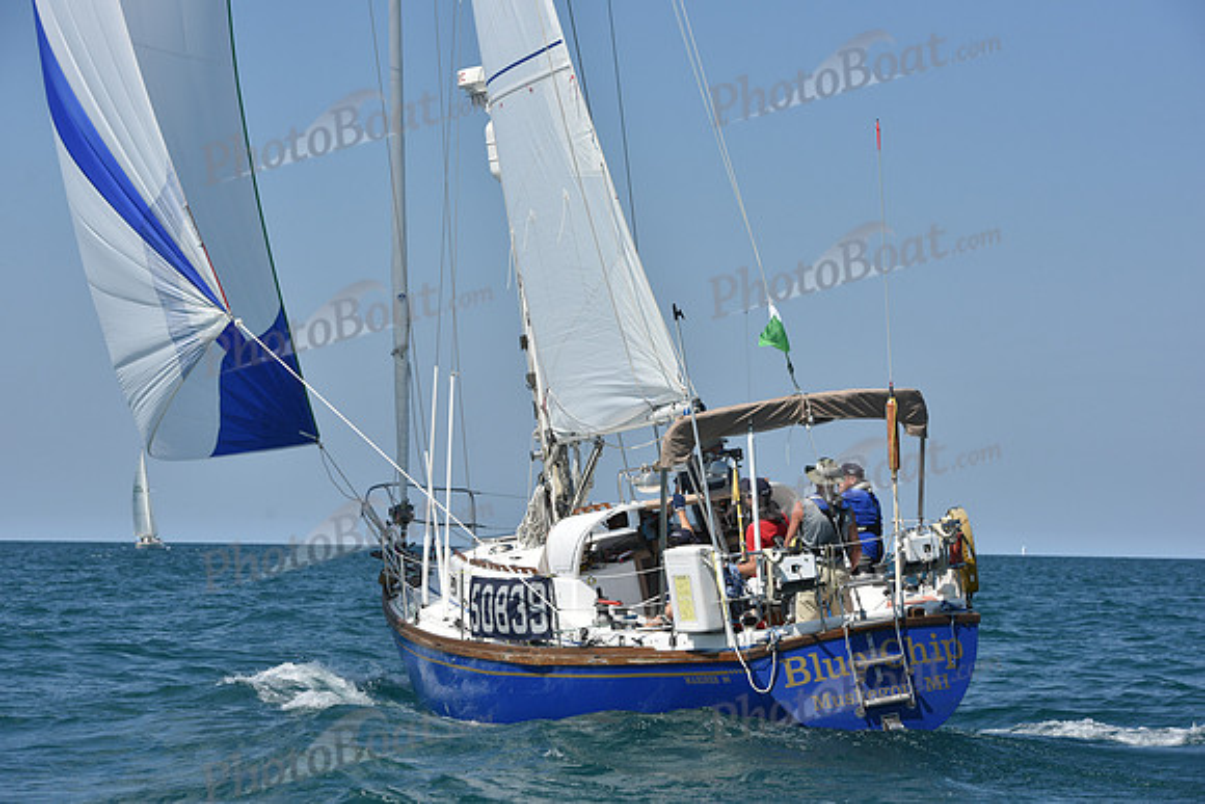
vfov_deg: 13.7
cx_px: 602
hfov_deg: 20.4
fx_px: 3348
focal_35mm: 100
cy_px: 402
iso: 250
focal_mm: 100
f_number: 8
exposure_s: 1/1600
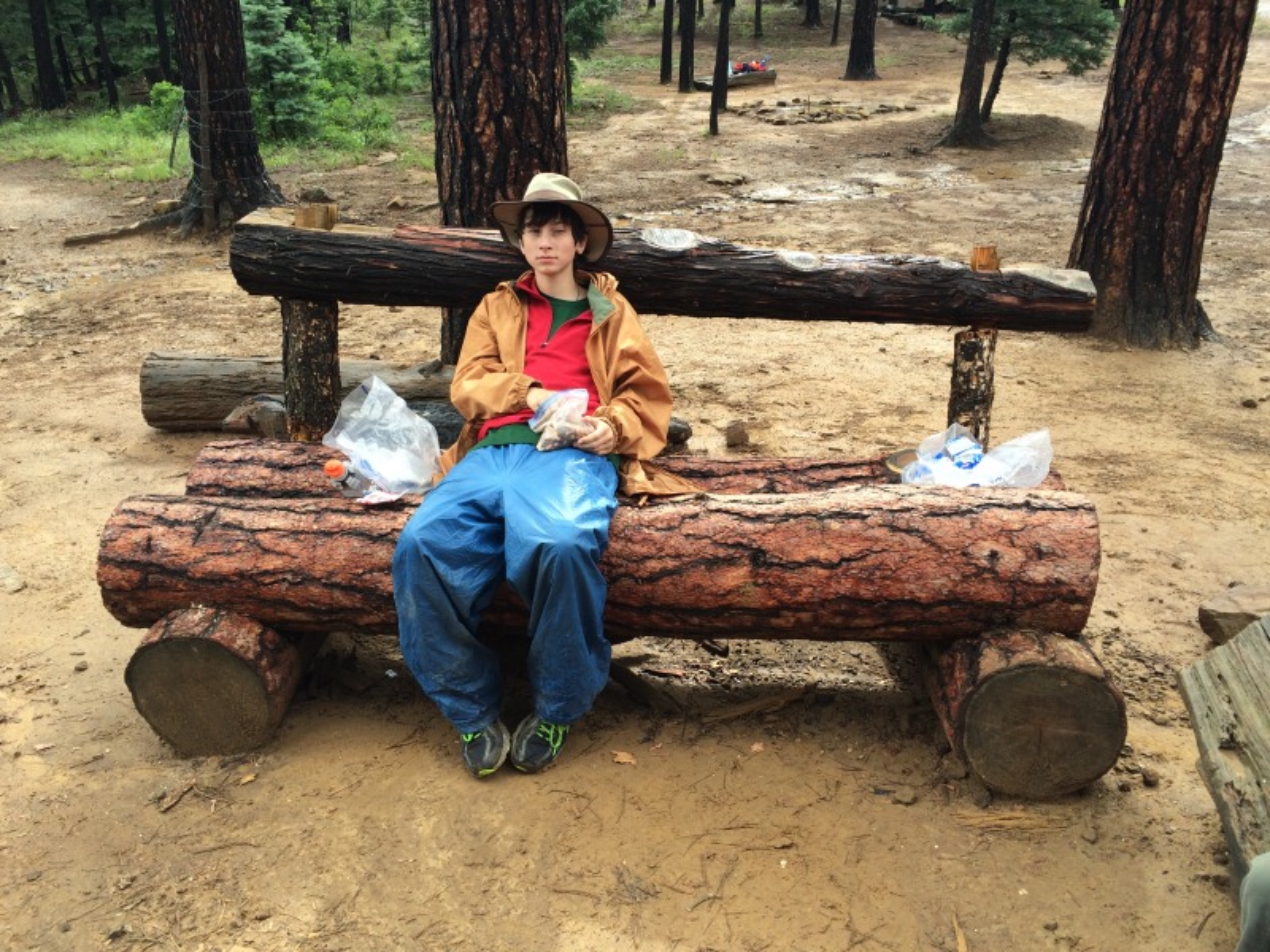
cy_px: 476
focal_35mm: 29
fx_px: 1064
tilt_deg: -25.8
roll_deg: +0.1
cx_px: 635
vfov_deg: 48.2
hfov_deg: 61.7
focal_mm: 4.15
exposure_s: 1/299
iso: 32
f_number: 2.2
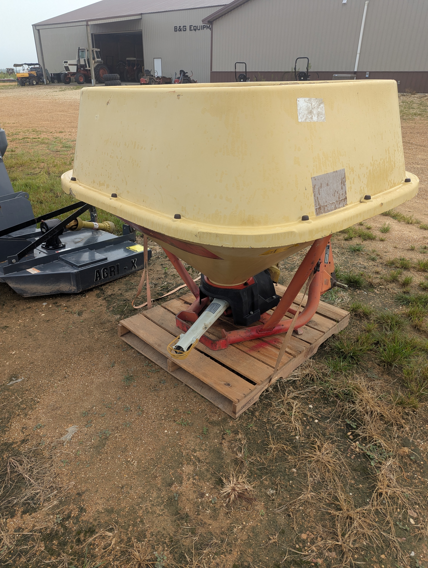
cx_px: 214
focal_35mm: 24
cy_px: 284
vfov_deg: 71.5
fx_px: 395
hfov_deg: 56.9
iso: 38
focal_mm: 6.81
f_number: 1.85
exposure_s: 1/354
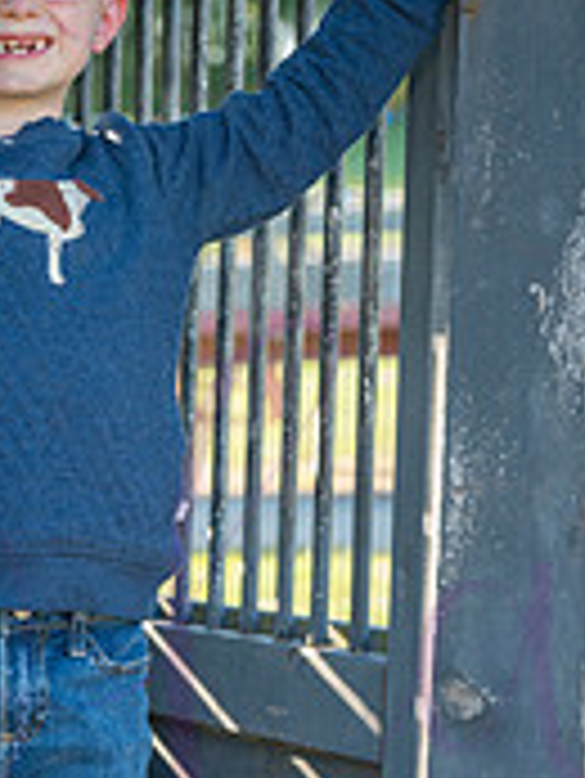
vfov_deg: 10.4
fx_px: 4276
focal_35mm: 190
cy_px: 387
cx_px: 76
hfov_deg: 7.8
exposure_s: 1/400
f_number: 5
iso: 1000
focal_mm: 76
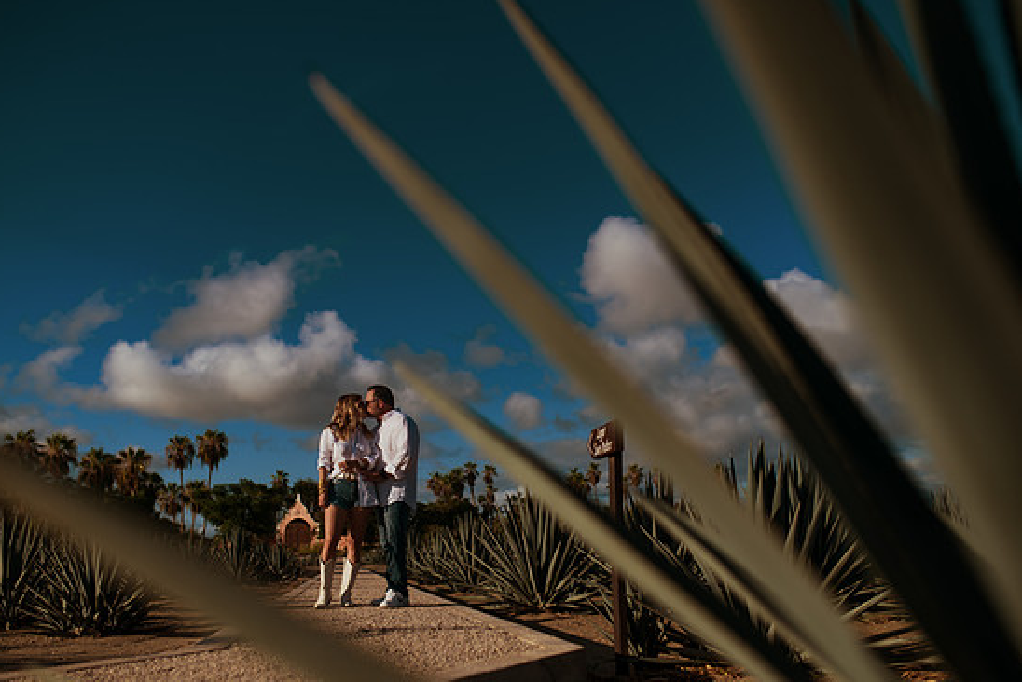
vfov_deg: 36.0
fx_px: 1051
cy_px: 341
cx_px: 485
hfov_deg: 51.8
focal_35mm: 37
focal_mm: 35
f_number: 2.2
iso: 64
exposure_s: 1/5000
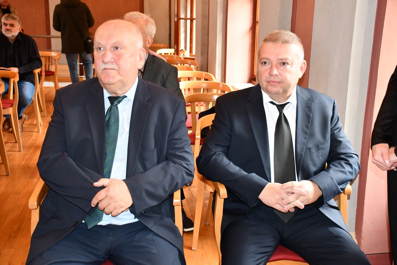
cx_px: 198
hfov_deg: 43.6
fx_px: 496
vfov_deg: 29.9
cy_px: 132
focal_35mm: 45
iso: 1400
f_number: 4
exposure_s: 1/60
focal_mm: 30
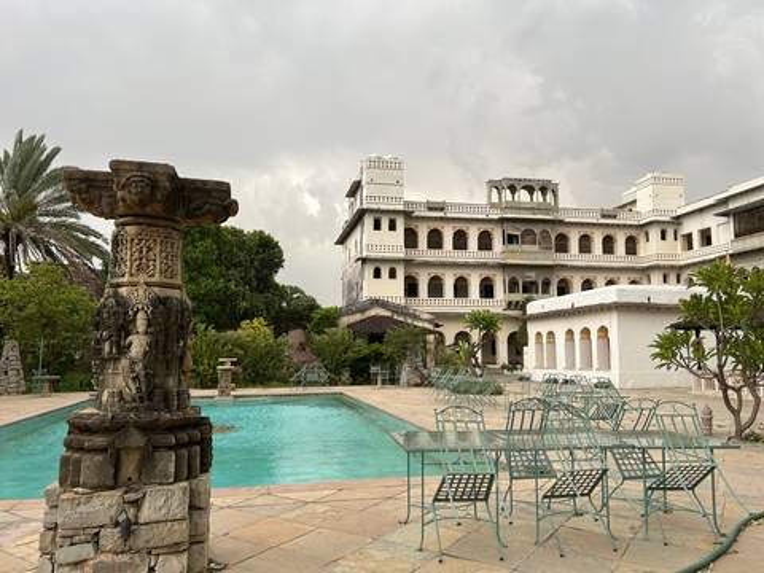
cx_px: 382
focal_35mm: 26
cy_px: 286
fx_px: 574
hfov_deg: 67.3
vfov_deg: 53.1
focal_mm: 5.7
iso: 40
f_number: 1.5
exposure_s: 1/234
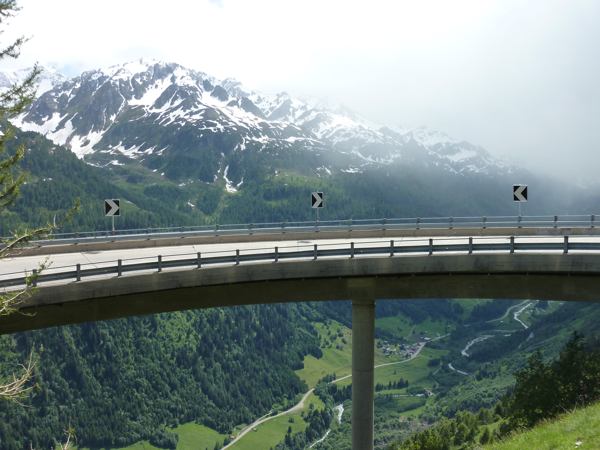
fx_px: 693
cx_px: 300
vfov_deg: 36.0
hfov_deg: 46.8
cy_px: 225
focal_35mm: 40
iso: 125
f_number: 5
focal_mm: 6.5
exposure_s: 1/400
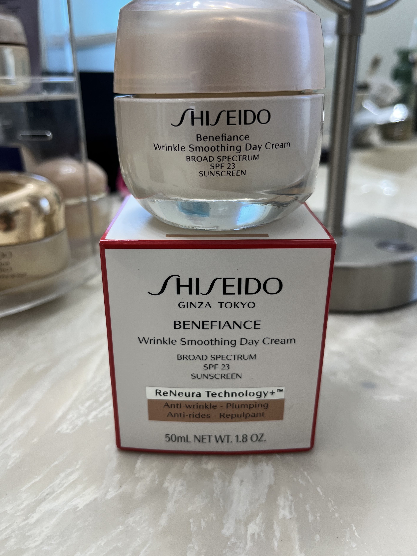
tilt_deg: -20.8
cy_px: 270
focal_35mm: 28
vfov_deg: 63.4
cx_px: 195
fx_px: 450
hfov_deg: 49.7
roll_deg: +2.4
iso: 32
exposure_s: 1/120
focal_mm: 5.1
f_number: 1.6
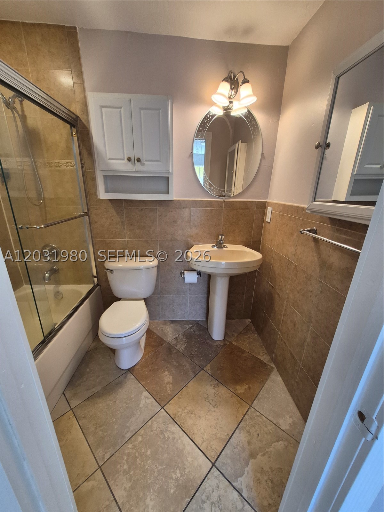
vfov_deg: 106.2
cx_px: 192
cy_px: 256
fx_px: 192
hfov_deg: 89.9
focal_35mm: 13
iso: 100
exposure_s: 1/60
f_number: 2.2
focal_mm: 1.74
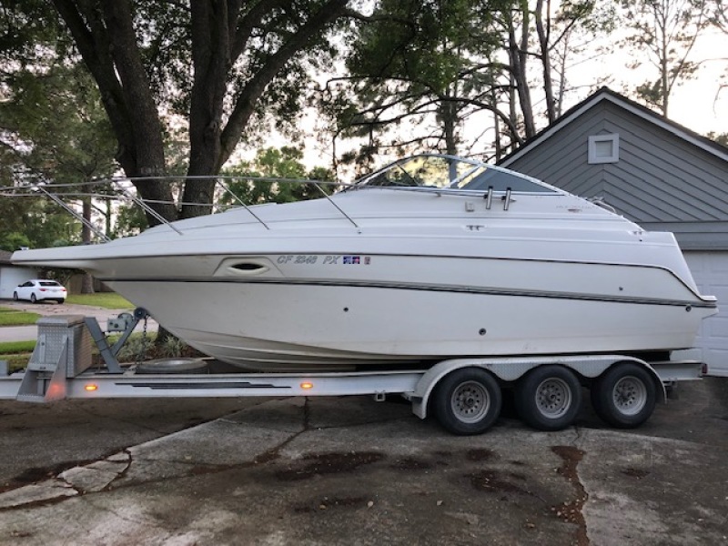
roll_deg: -3.0
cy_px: 273
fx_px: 589
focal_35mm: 28
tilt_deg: +1.6
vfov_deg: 49.7
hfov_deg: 63.4
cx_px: 364
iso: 40
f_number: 1.8
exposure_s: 1/24
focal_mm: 3.99
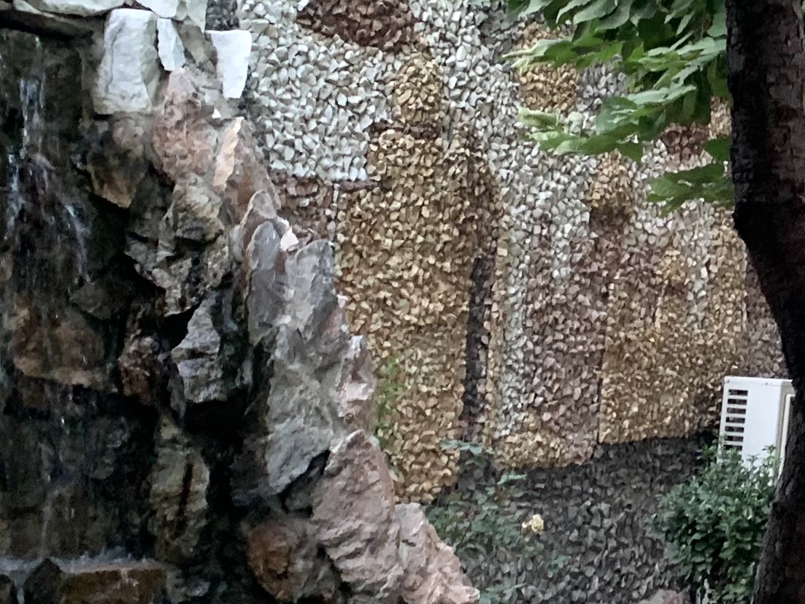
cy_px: 233
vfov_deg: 15.6
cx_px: 1274
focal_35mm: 95
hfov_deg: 18.0
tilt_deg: +7.2
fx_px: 2210
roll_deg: -2.7
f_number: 1.8
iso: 160
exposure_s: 1/60
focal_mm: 4.25
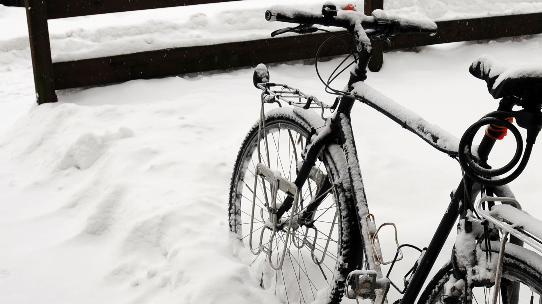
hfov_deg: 31.9
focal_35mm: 65
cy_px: 244
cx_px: 390
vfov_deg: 18.4
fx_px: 934
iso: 200
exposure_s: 1/200
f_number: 7.1
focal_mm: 18
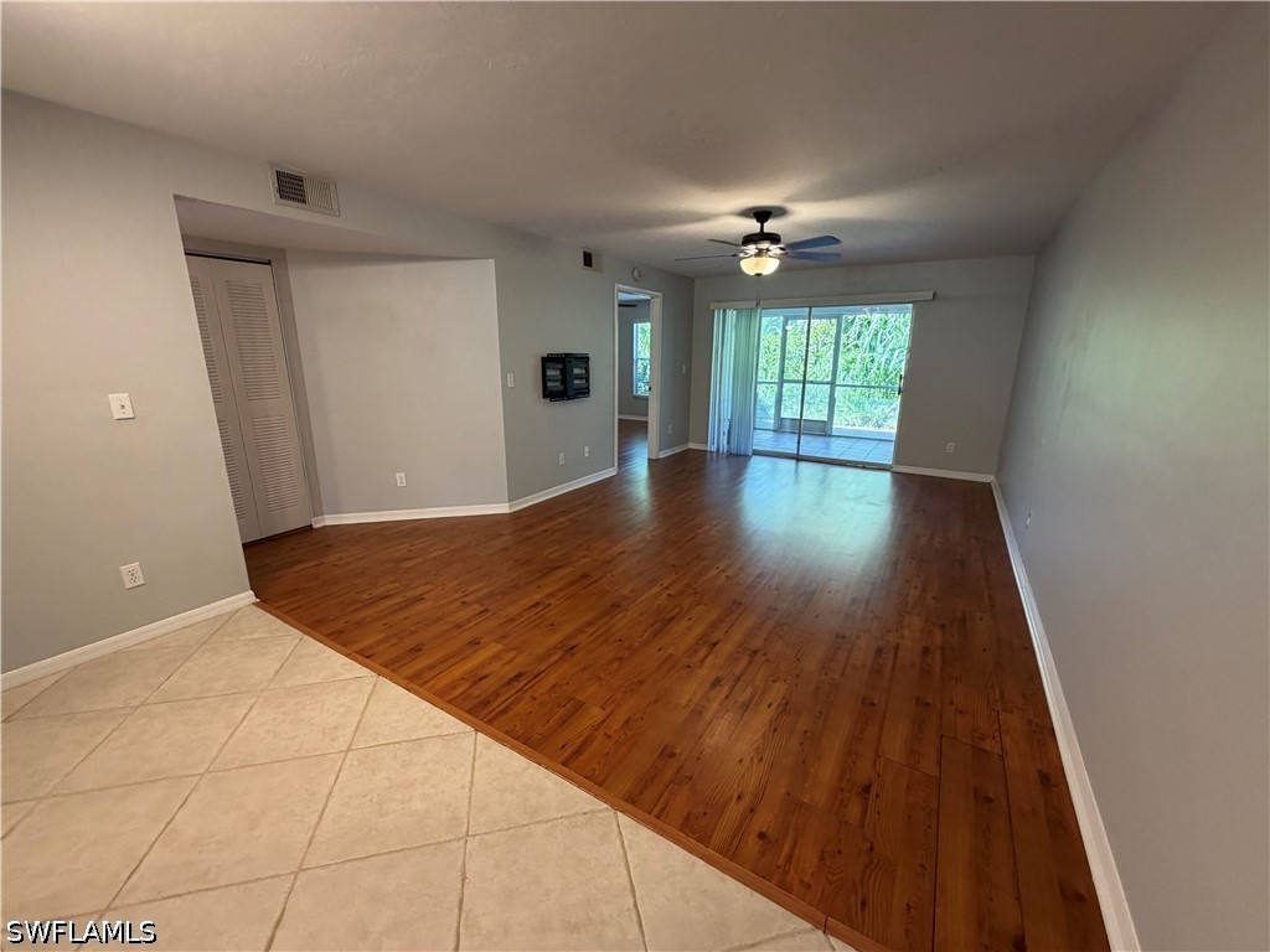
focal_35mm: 14
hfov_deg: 102.1
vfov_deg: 85.7
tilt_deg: -14.7
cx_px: 635
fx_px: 514
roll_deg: +0.4
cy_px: 476
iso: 320
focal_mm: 2.22
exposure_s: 1/120
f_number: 2.2
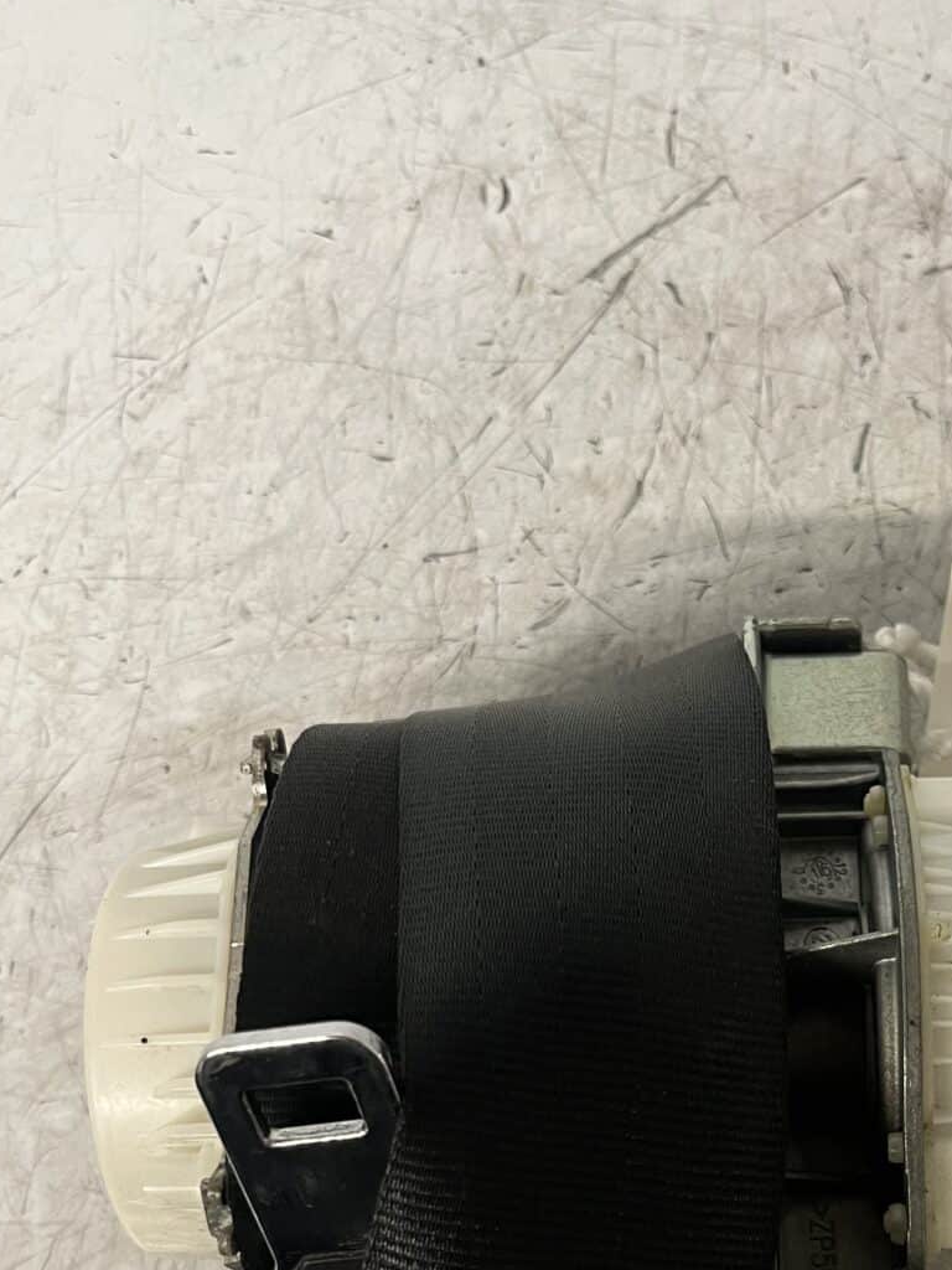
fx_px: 1907
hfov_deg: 27.1
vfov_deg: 35.1
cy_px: 1091
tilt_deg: -76.5
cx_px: 842
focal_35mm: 52
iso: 125
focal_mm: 5.1
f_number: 1.6
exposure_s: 1/50
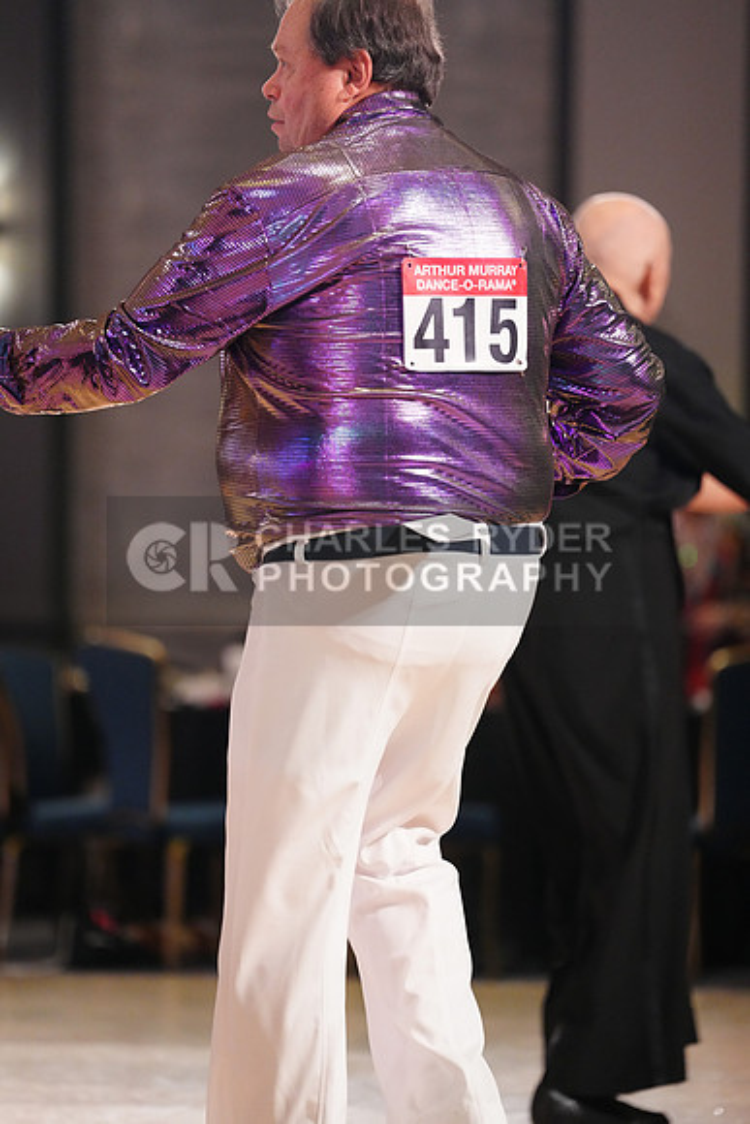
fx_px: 5340
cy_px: 562
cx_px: 375
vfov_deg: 12.0
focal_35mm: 171
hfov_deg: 8.0
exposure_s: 1/400
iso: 5000
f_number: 2.8
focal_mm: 171
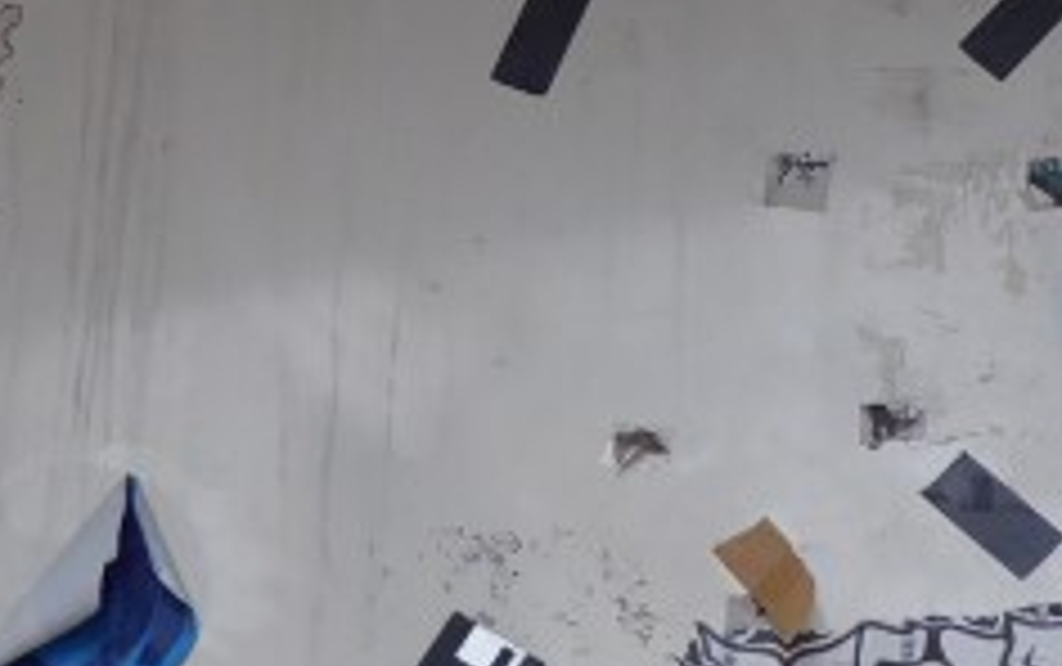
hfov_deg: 12.3
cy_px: 414
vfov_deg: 7.7
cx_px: 850
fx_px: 4925
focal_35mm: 170
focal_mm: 6.7
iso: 200
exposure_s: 1/60
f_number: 3.7
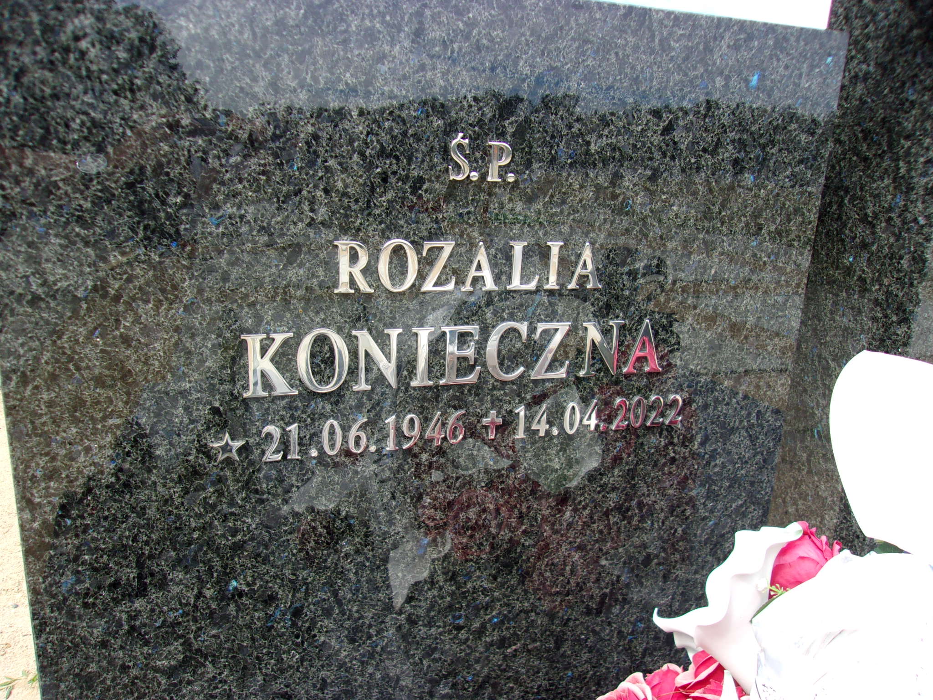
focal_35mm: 27
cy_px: 350
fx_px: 728
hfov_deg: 65.3
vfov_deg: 51.4
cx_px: 466
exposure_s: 1/400
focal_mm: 4.9
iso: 80
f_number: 3
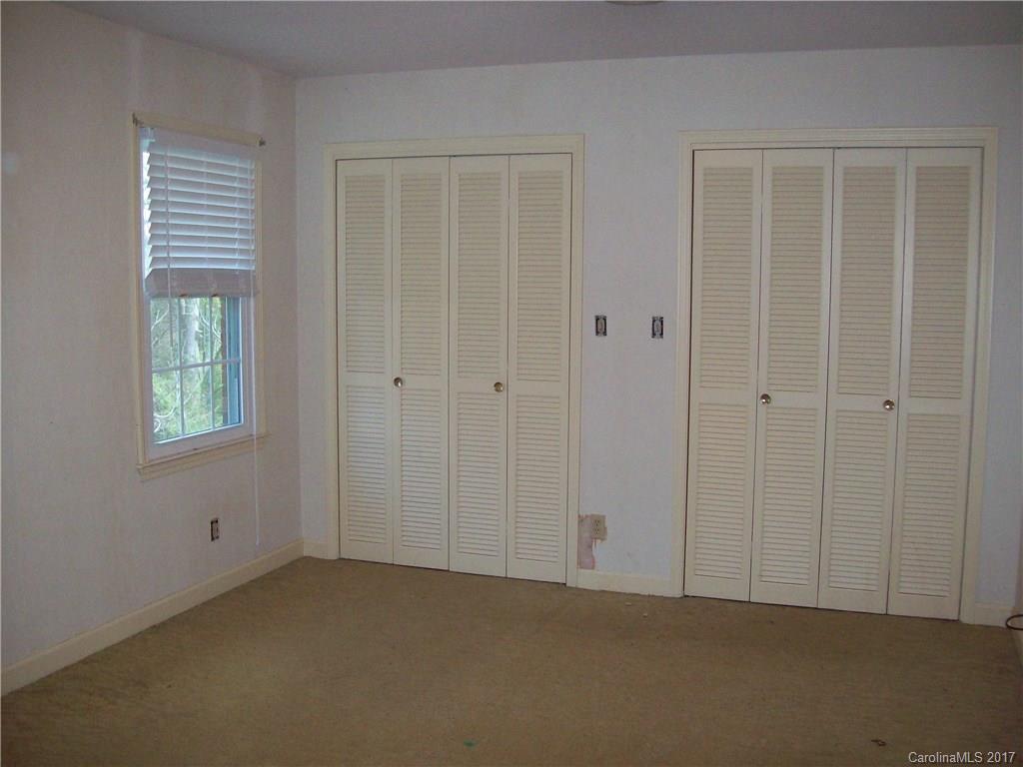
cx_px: 512
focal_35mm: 36
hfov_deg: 51.4
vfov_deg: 39.7
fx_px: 1064
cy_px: 384
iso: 200
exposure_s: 1/64
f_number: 2.7
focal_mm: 6
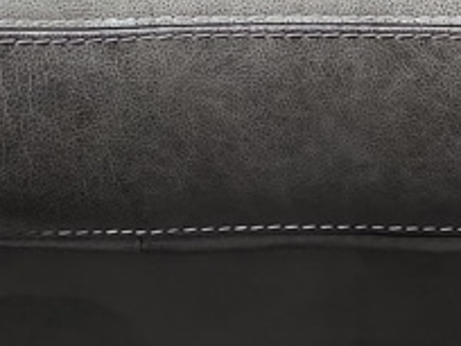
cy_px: -145
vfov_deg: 8.1
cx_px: 319
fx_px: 2397
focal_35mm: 180
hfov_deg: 11.0
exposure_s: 1/120
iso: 640
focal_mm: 6.3
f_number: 1.7
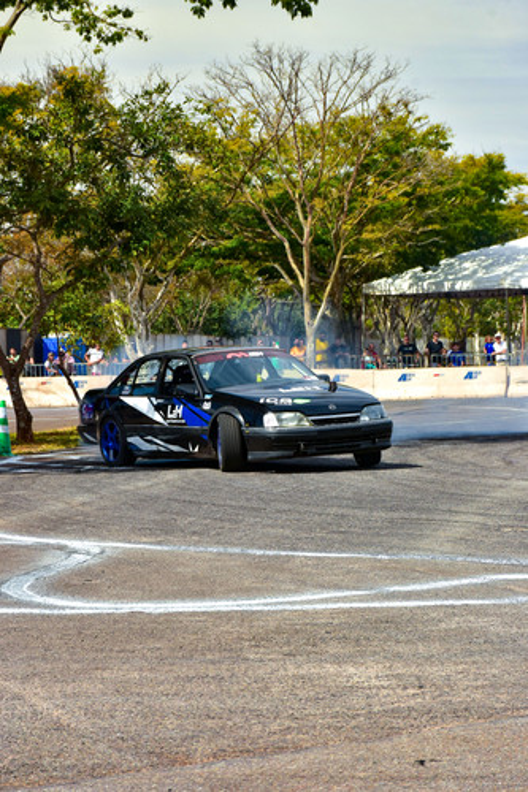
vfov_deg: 19.5
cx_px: 264
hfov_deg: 13.0
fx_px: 2311
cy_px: 396
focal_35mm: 105
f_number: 8
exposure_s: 1/200
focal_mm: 70
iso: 160
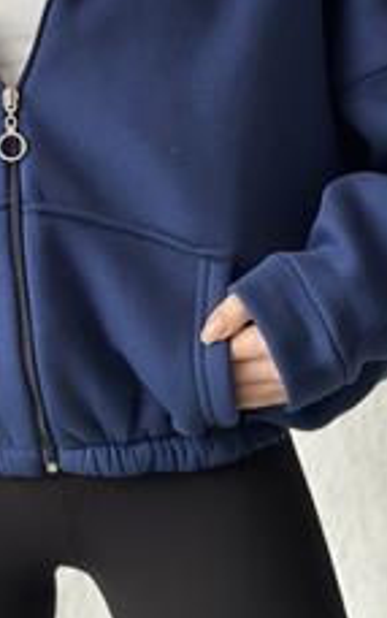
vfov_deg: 21.6
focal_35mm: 95
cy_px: 138
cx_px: 127
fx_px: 1599
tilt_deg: +4.4
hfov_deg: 13.8
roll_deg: +0.7
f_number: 1.78
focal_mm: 6.86
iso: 400
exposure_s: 1/52
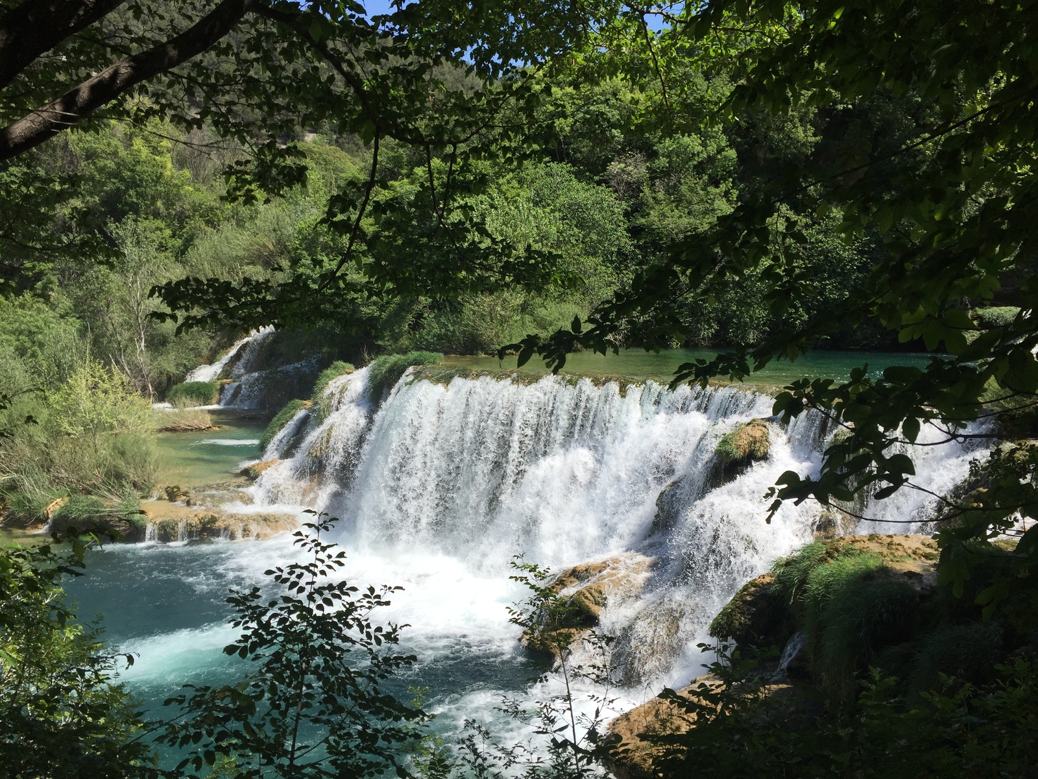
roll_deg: -1.1
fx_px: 870
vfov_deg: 48.2
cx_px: 519
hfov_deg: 61.7
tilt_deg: -4.6
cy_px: 390
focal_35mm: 29
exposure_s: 1/2198
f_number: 2.2
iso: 32
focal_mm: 4.15
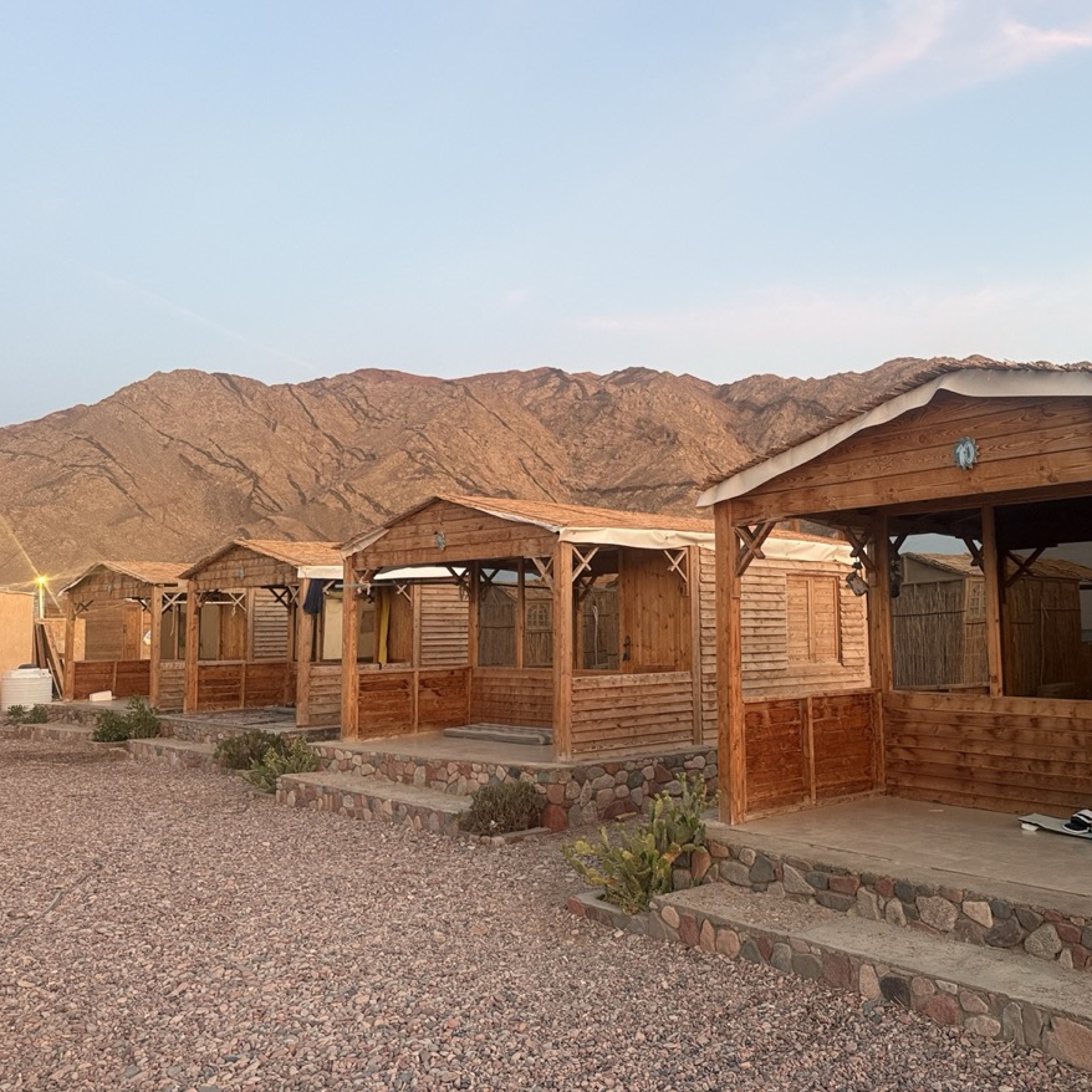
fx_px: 1035
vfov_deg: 55.6
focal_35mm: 29
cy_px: 535
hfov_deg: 55.0
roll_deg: -0.1
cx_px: 680
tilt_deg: +6.9
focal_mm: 6.76
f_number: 1.78
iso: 250
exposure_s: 1/60
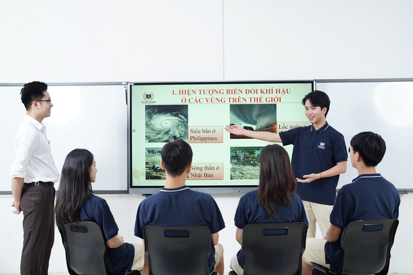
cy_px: 138
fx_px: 573
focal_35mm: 50
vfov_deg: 26.9
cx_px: 206
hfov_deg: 39.6
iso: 160
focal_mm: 50
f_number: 2
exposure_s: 1/160
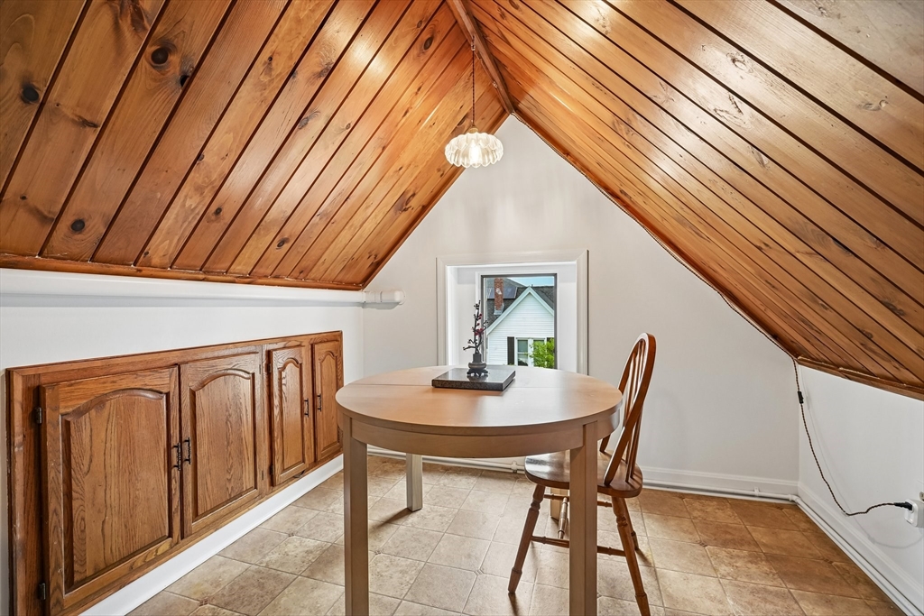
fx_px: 411
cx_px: 462
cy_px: 308
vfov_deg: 73.8
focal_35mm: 16
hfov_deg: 96.7
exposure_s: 1/13
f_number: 8
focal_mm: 16
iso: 400
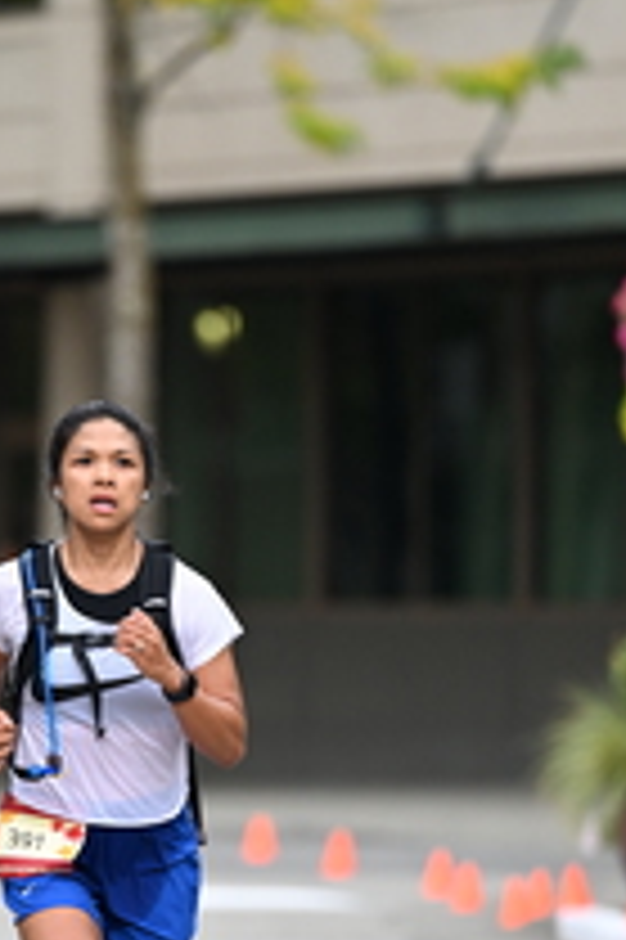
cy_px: 652
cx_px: 142
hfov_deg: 2.6
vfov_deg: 3.9
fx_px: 13742
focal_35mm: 526
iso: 640
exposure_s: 1/2000
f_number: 2.8
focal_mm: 200
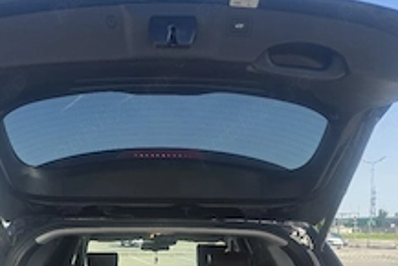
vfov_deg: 28.2
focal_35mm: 44
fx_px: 487
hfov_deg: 44.1
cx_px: 147
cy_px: 283
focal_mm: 6.3
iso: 80
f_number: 1.7
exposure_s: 1/2500
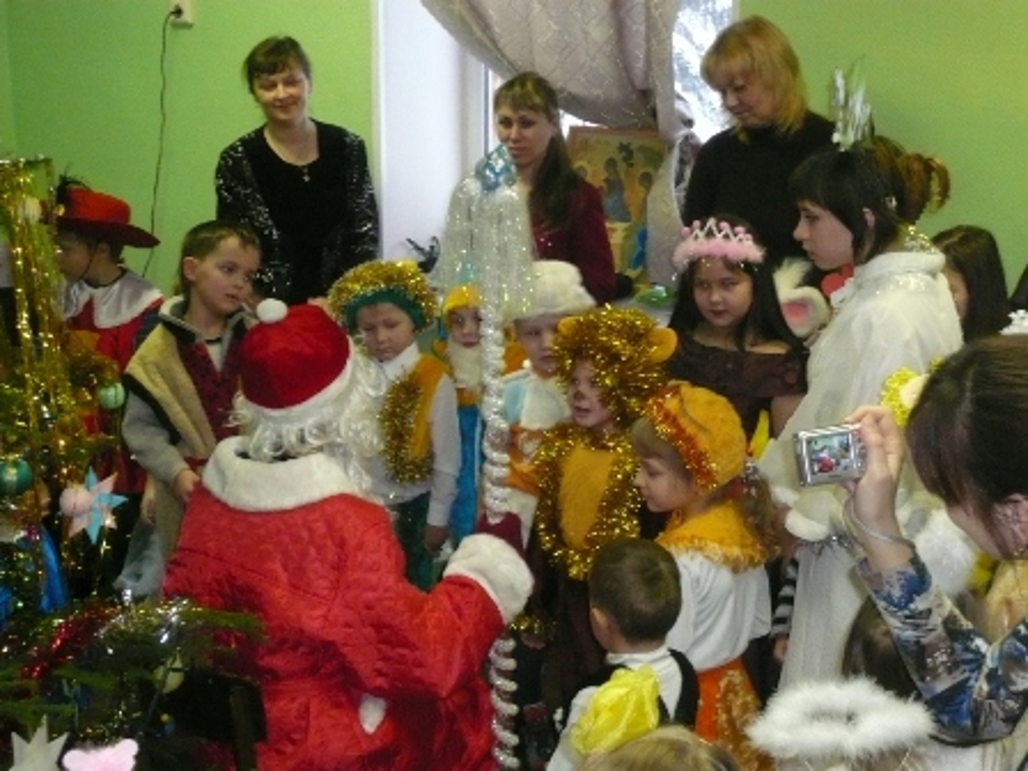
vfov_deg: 20.2
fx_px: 2168
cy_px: 386
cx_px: 514
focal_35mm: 73
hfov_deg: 26.7
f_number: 4.5
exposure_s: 1/30
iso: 400
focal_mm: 12
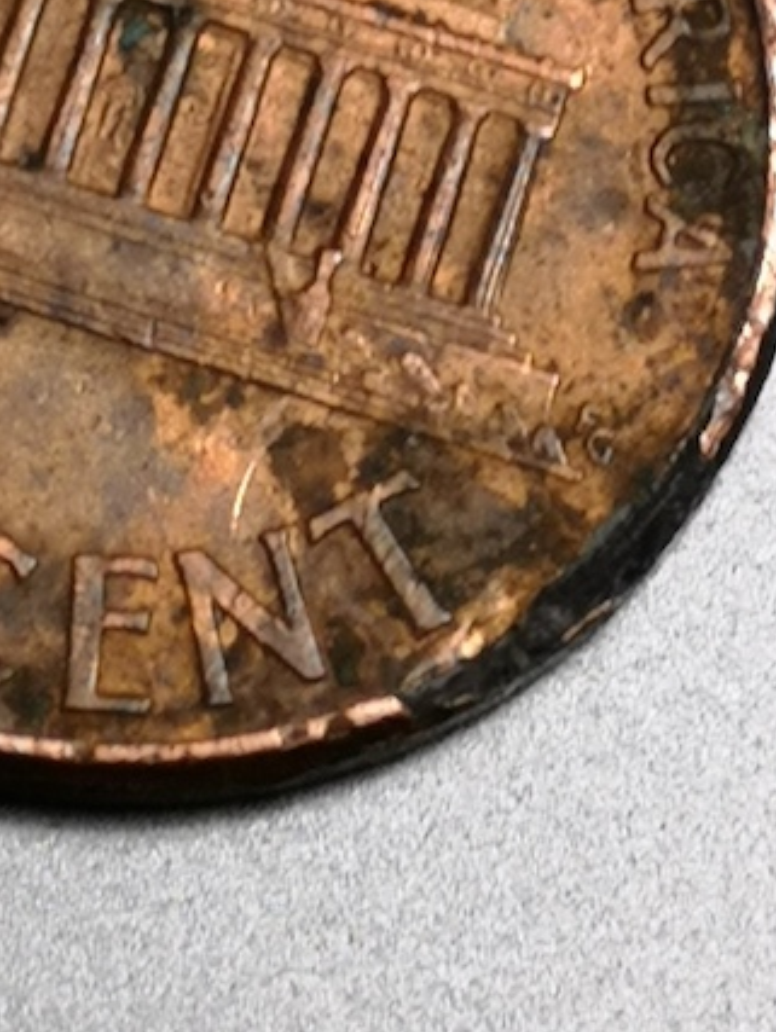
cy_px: 208
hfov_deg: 6.3
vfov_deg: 8.3
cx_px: 216
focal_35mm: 237
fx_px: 7073
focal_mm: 5.58
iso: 125
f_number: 1.8
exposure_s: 1/50
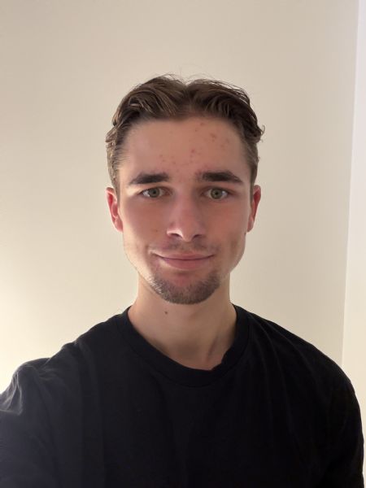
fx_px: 423
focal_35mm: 30
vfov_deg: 60.0
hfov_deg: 46.8
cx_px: 183
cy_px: 244
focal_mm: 2.71
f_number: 1.9
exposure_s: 1/50
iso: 160
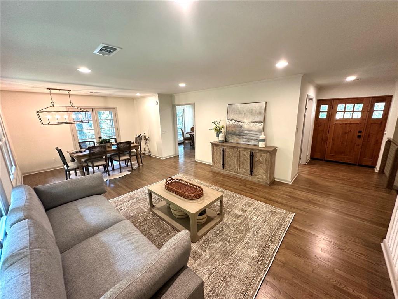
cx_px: 199
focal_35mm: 14
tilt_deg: -12.7
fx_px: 161
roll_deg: +0.5
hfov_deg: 102.1
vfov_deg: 85.7
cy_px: 150
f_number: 2.2
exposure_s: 1/60
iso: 250
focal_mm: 2.22
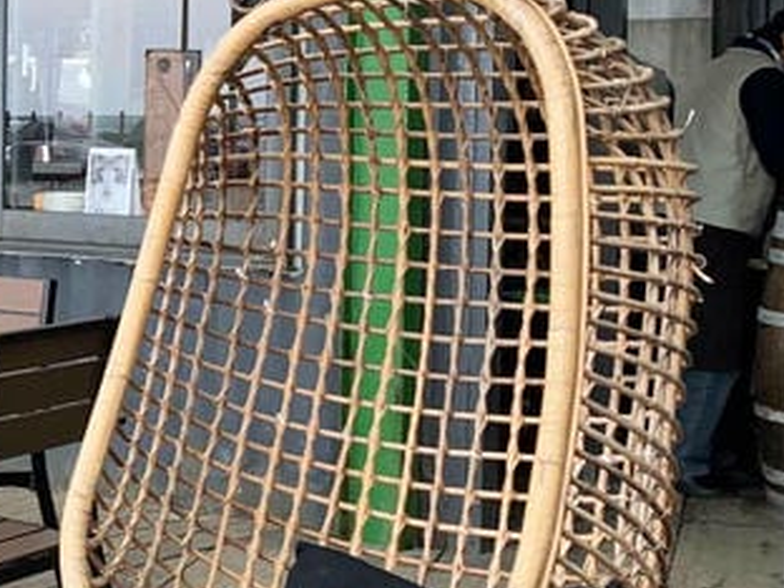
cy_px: 193
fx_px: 2265
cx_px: -259
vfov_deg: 14.8
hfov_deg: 18.2
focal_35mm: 100
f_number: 1.8
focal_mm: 4.25
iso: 64
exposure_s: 1/121
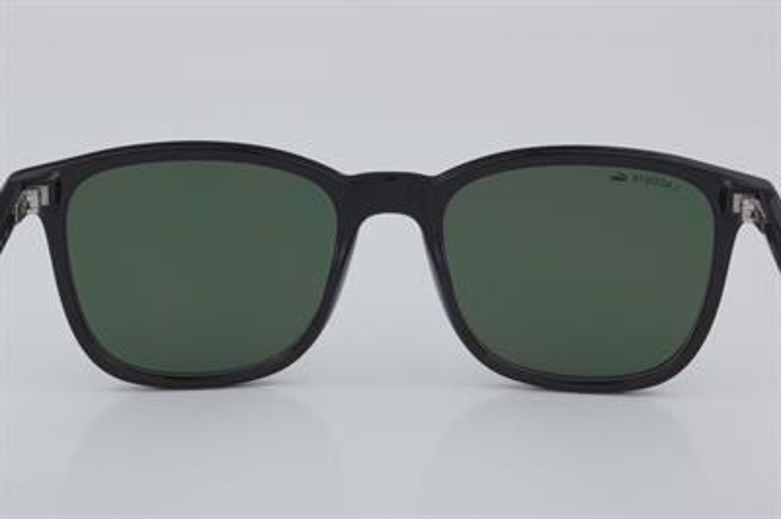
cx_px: 390
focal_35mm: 82
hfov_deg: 24.6
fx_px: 1788
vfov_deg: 16.5
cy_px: 260
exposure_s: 1/4
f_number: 32
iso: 100
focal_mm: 55
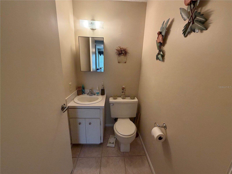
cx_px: 116
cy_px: 87
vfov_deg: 85.7
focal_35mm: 14
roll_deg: -1.4
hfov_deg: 102.1
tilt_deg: -13.5
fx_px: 94
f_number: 2.2
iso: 320
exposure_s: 1/120
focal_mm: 2.22
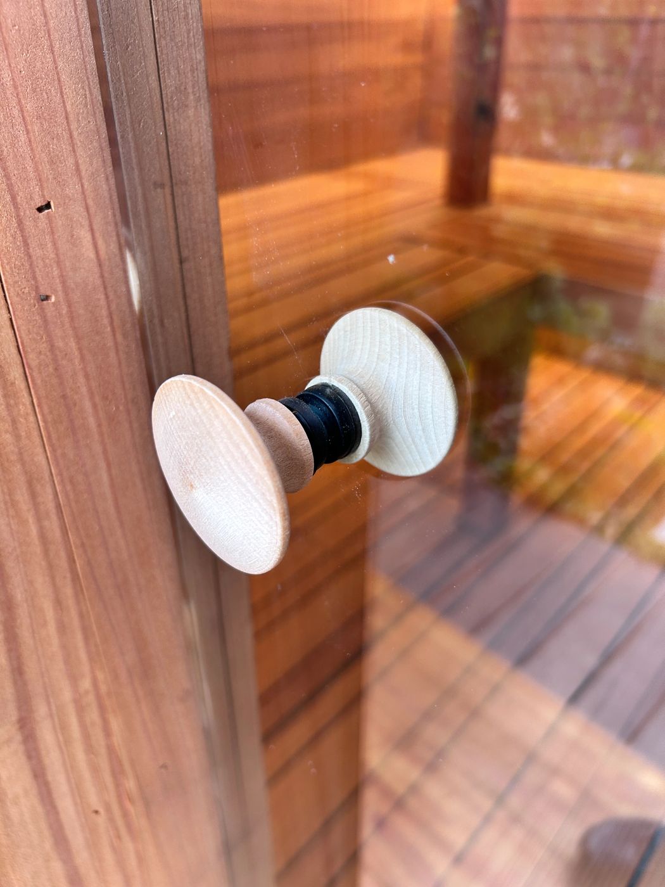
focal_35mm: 26
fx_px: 666
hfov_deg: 53.1
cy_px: 444
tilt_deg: -32.7
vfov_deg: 67.3
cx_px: 332
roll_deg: +1.6
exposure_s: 1/121
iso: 64
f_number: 1.5
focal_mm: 5.7
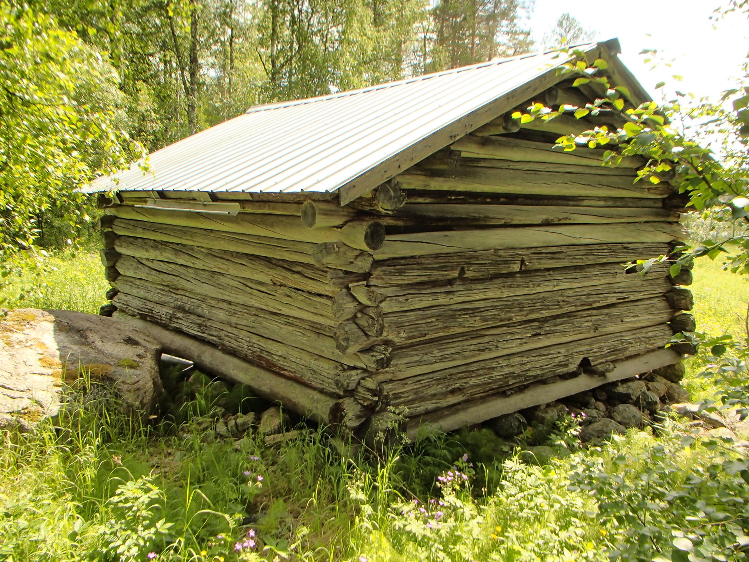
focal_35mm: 28
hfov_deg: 63.4
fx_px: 606
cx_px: 374
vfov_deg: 49.7
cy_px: 281
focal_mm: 5
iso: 100
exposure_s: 1/320
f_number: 3.9
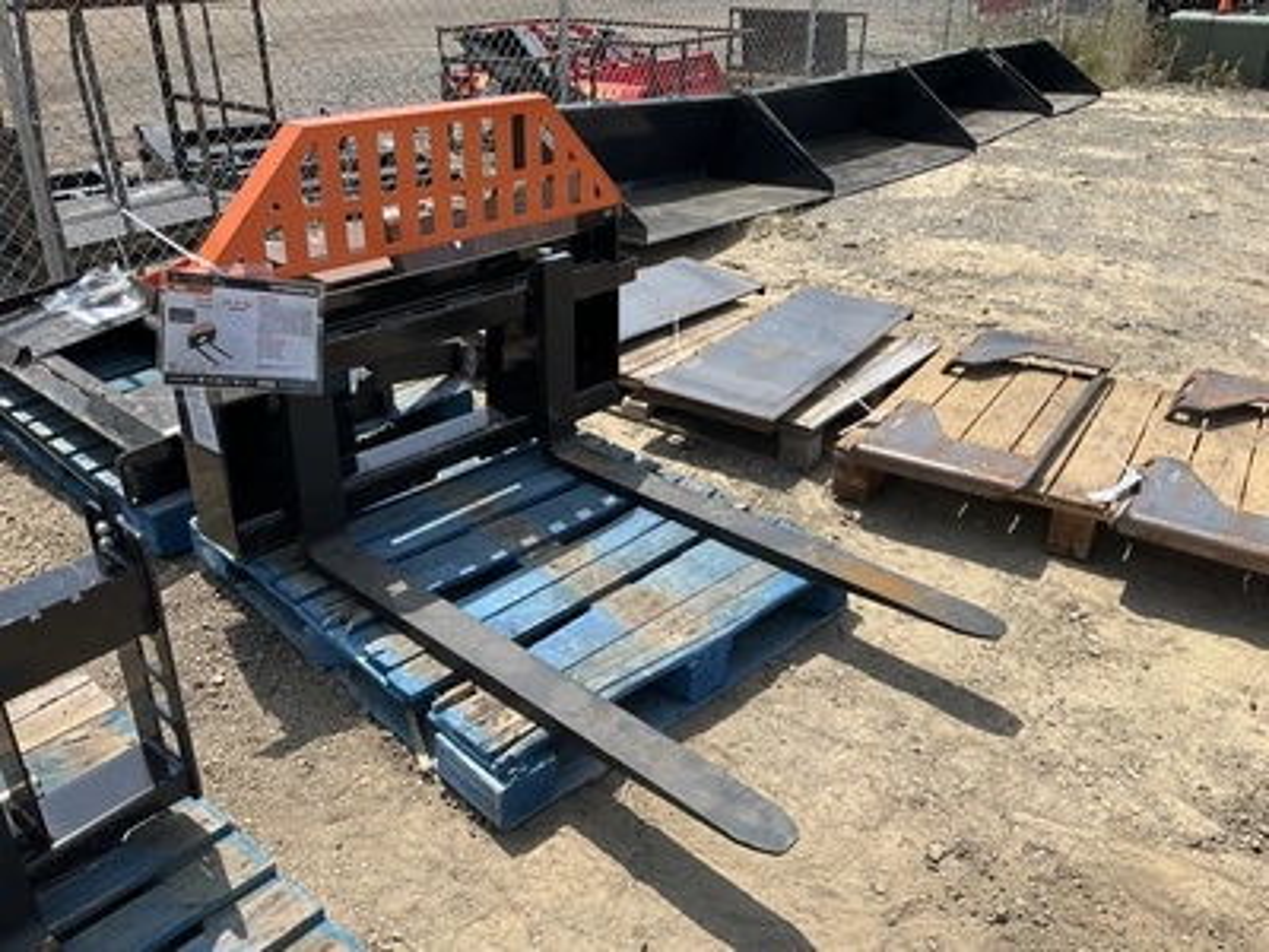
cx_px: 634
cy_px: 476
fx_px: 1063
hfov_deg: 61.7
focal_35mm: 29
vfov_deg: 48.2
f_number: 1.8
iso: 25
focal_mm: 3
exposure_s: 1/1577
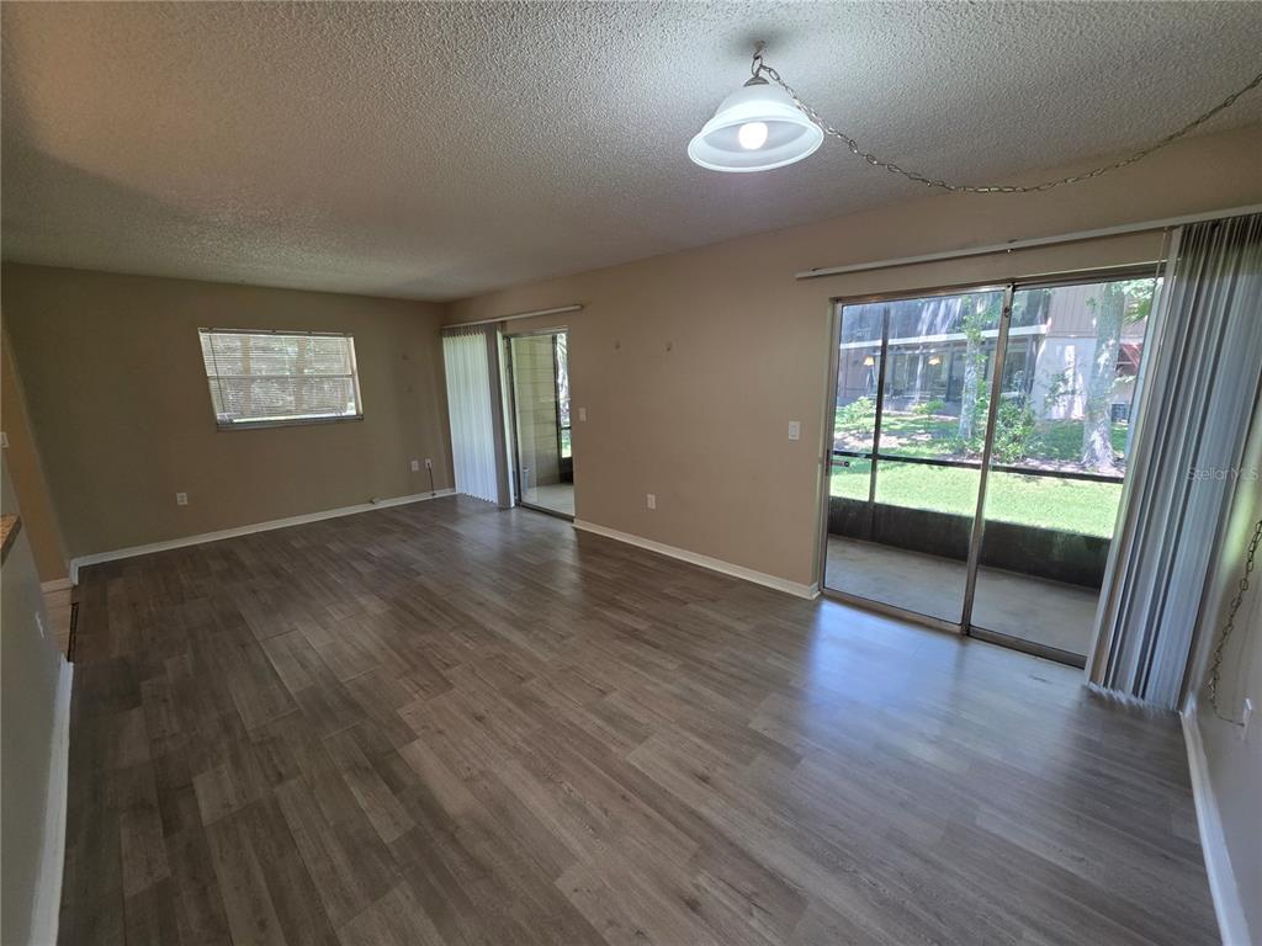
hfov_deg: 106.2
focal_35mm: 13
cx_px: 631
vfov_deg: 89.9
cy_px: 473
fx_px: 474
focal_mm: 2.2
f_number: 1.9
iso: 160
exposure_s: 1/120
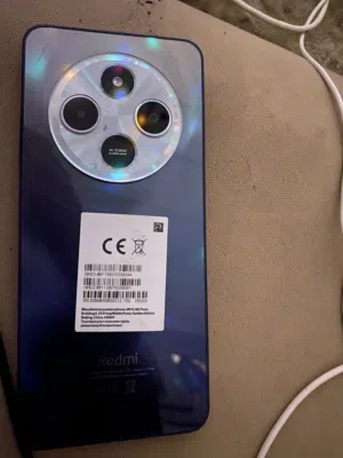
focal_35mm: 26
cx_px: 172
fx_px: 344
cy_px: 229
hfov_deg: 53.1
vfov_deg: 67.3
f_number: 1.8
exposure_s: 1/8
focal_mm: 4.25
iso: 800
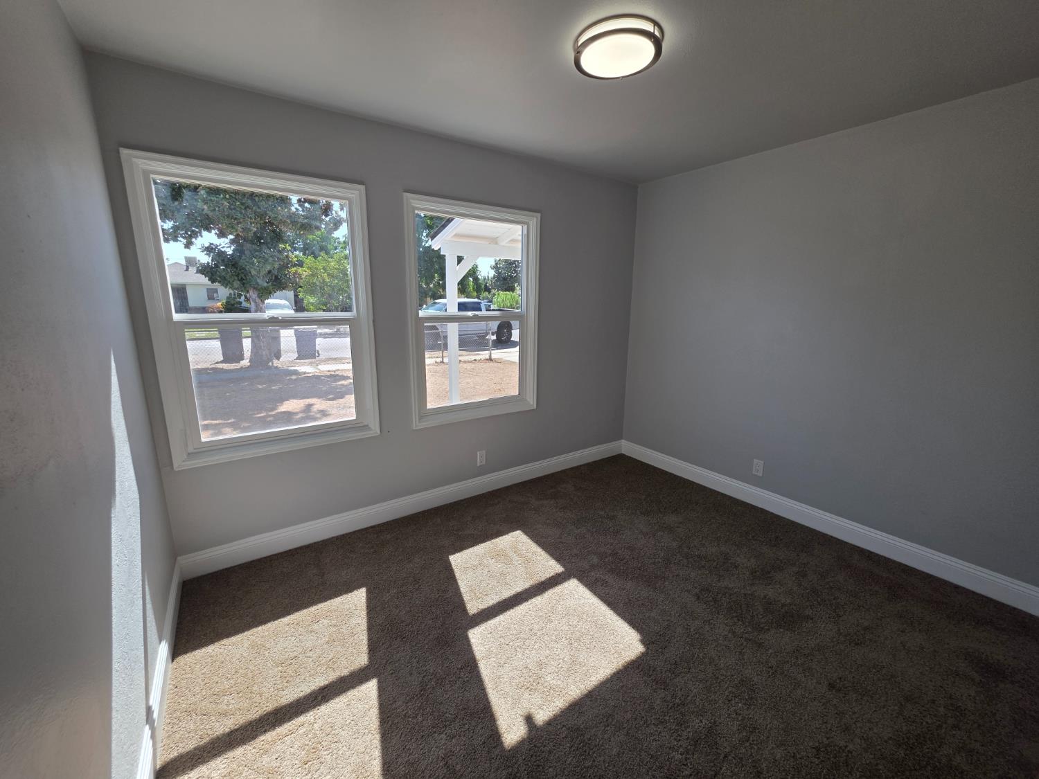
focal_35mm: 13
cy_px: 390
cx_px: 520
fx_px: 390
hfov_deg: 106.2
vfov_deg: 89.9
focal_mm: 2.2
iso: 40
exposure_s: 1/410
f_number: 1.9
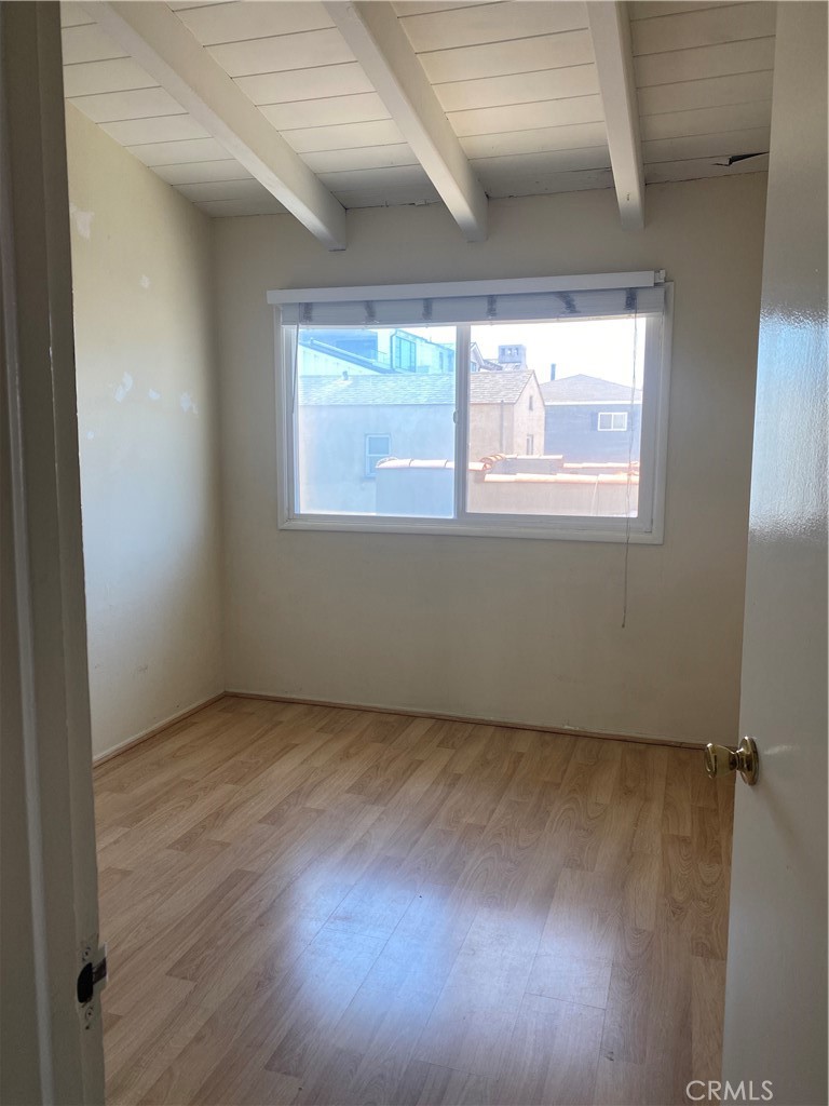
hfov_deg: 53.1
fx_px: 830
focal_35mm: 26
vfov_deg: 67.3
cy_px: 553
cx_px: 414
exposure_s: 1/121
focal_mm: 4.25
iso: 50
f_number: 1.8
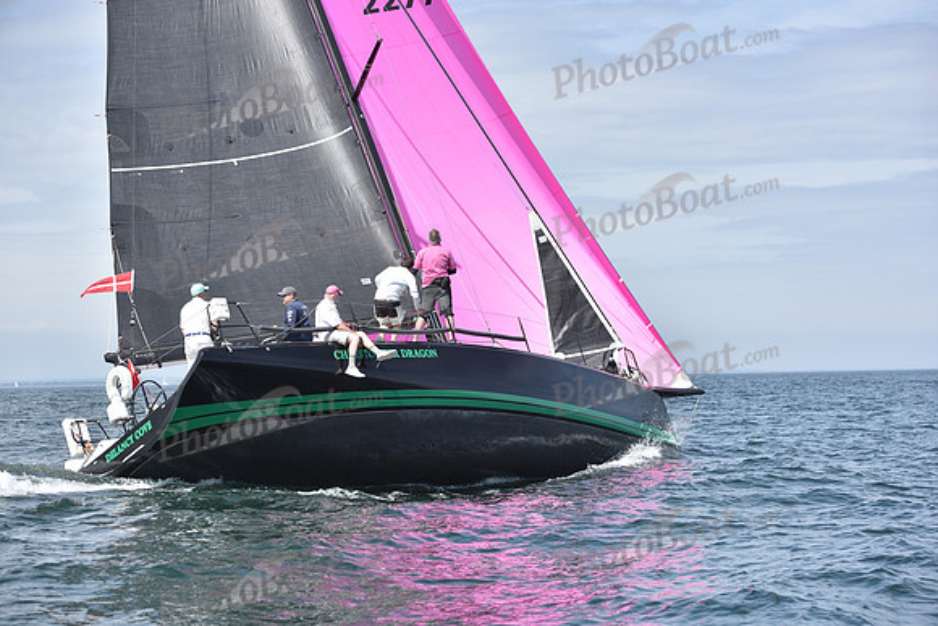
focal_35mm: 70
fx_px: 1824
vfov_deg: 19.5
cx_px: 469
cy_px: 313
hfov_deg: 28.8
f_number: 5.6
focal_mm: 70
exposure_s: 1/1250
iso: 200
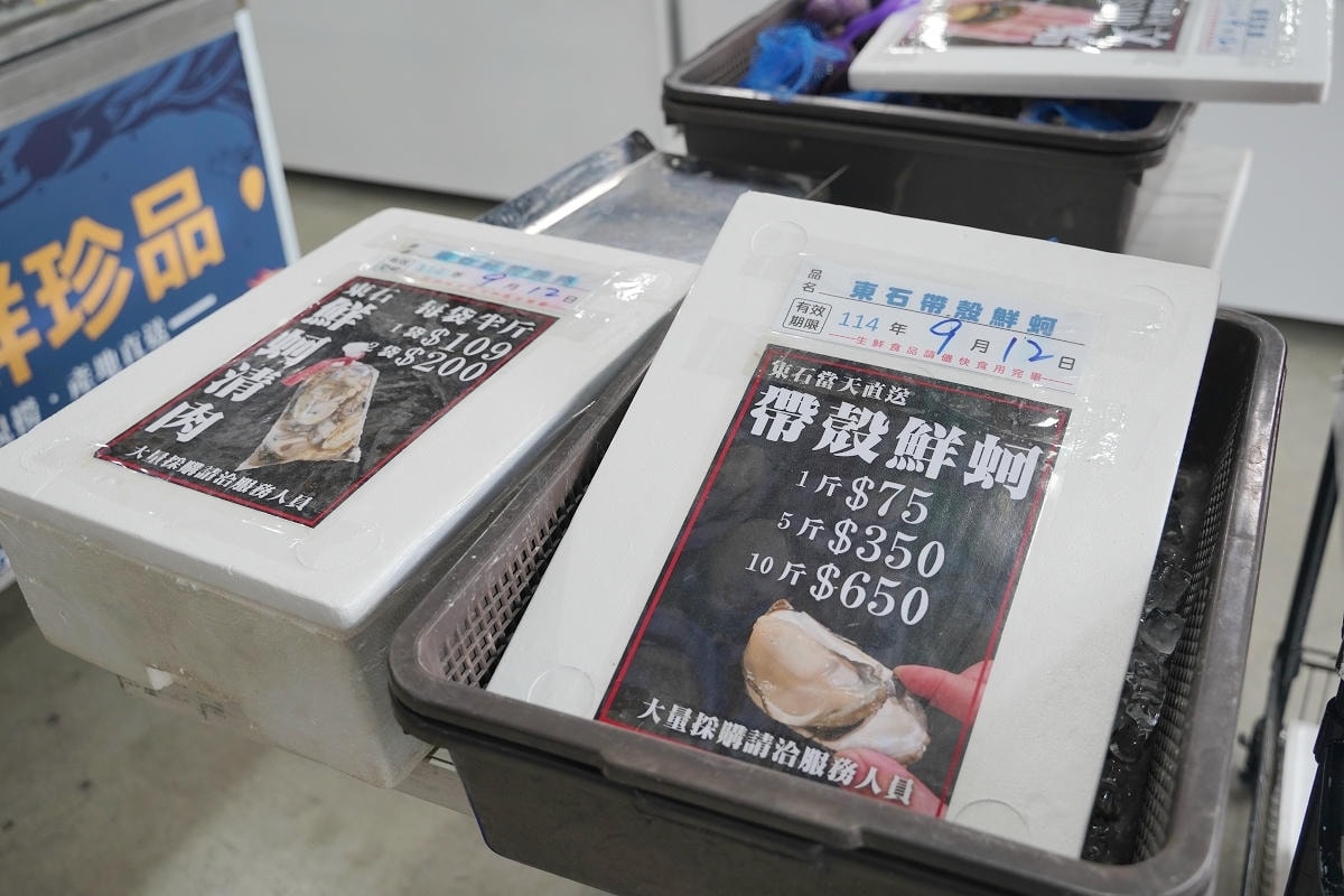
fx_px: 1344
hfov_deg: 53.1
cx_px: 672
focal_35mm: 36
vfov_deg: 36.9
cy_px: 448
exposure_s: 1/160
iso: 640
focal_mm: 36
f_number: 4
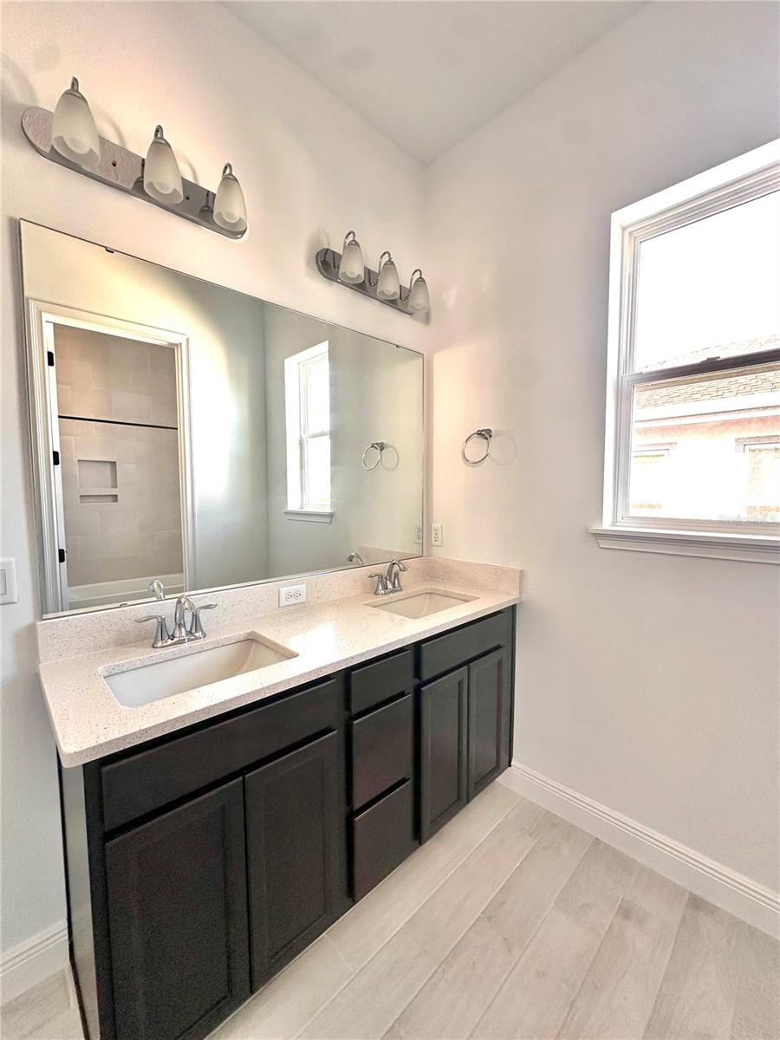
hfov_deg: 85.7
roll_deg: -0.9
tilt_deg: -2.9
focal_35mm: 14
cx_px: 390
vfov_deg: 102.1
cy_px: 520
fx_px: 421
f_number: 2.2
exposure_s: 1/99
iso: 125
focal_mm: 2.22
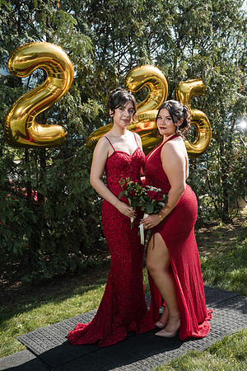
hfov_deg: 29.9
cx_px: 124
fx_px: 463
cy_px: 186
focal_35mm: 45
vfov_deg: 43.6
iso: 160
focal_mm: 45
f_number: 5
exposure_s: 1/250
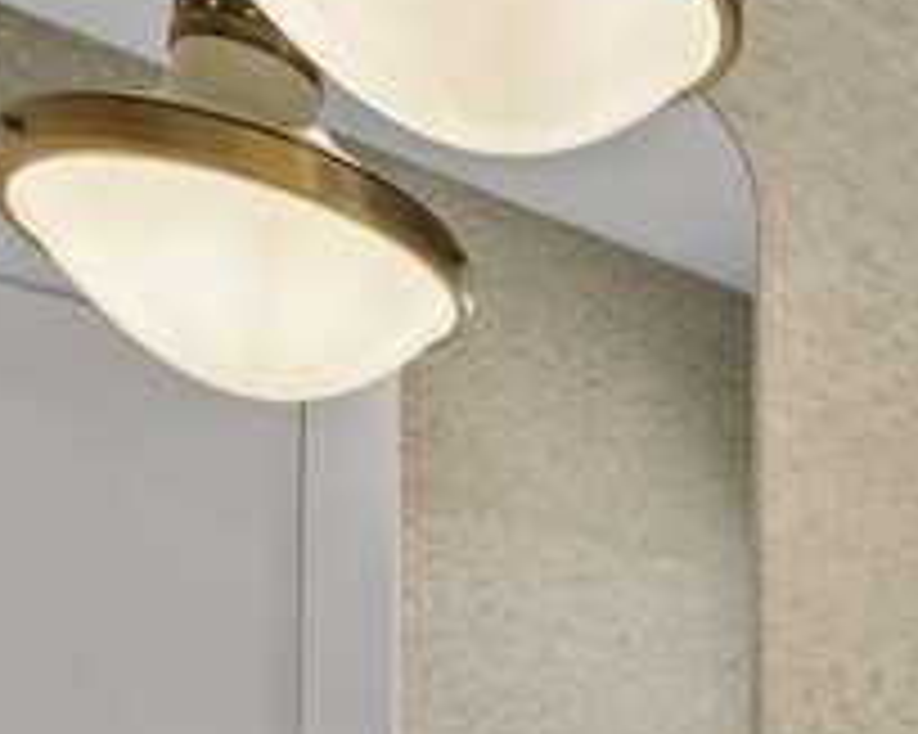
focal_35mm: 53
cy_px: 1013
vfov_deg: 24.2
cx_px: 1512
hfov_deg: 24.0
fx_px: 1439
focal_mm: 10
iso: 320
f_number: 8
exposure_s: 1/8
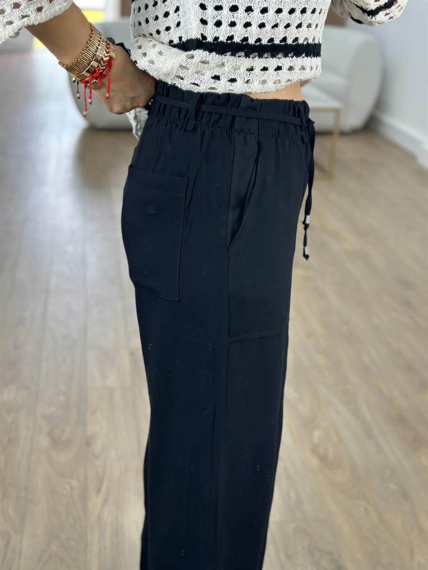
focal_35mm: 48
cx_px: 214
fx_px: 791
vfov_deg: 39.7
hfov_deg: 30.3
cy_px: 285
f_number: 1.78
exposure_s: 1/100
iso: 100
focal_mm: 6.86
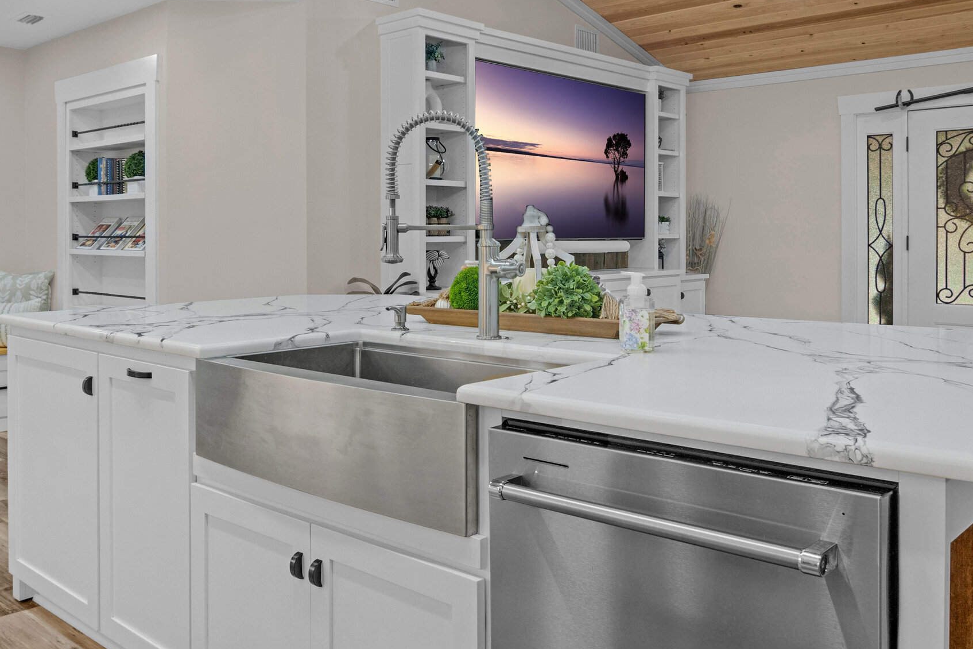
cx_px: 437
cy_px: 250
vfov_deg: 43.4
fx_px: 808
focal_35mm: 30
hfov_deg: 61.9
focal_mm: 11
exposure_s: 1/10
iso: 250
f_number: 7.1
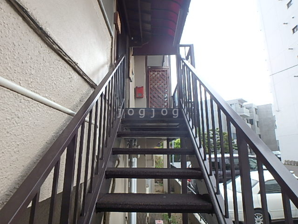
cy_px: 112
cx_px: 149
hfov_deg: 79.0
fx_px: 181
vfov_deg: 63.4
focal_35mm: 21
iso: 160
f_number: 3.5
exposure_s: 1/60
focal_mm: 3.7
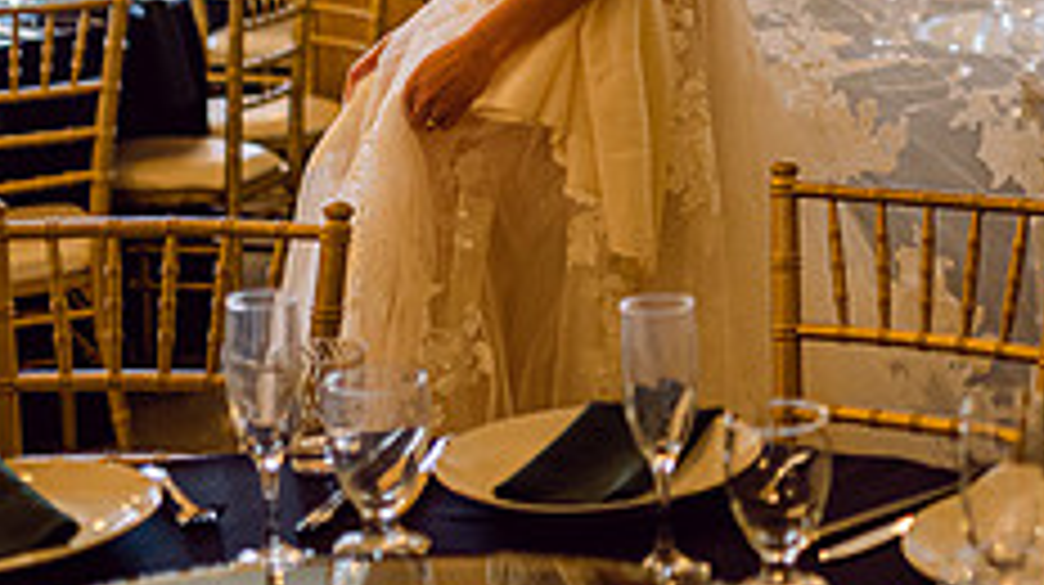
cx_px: 1080
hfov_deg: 22.0
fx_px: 2572
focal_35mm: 93
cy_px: -166
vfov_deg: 12.6
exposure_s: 1/400
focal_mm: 35
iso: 1000
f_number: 2
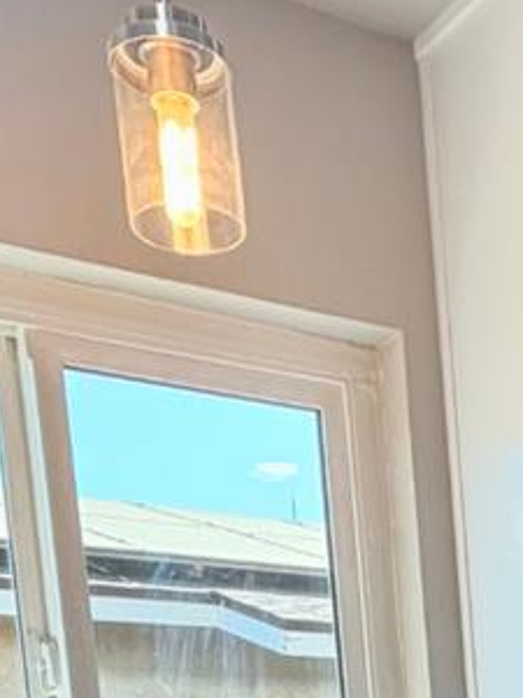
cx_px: 698
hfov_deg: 19.3
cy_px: 1053
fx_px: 1410
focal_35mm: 70
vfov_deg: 22.6
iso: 100
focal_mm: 2.22
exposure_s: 1/120
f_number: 2.2
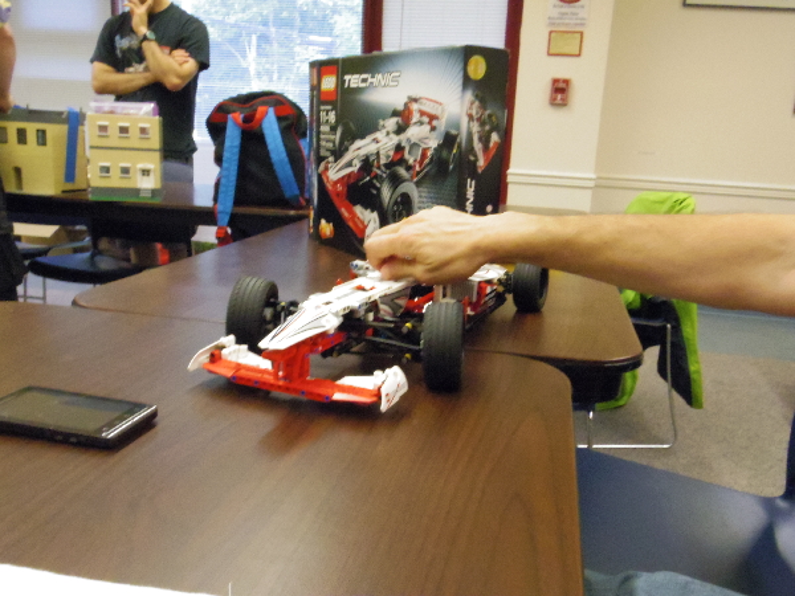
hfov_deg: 58.4
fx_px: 712
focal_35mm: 31
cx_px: 398
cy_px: 298
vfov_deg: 45.4
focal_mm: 5.6
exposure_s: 1/50
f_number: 7.1
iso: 2500
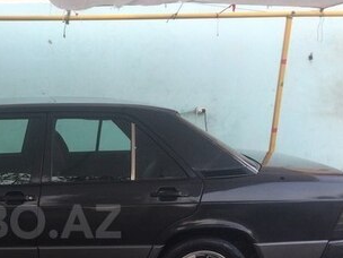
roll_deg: -0.8
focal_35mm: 63
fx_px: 624
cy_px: 221
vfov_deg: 22.8
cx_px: 6
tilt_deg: -14.4
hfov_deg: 28.9
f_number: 2.2
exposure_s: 1/50
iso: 40
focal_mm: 4.15
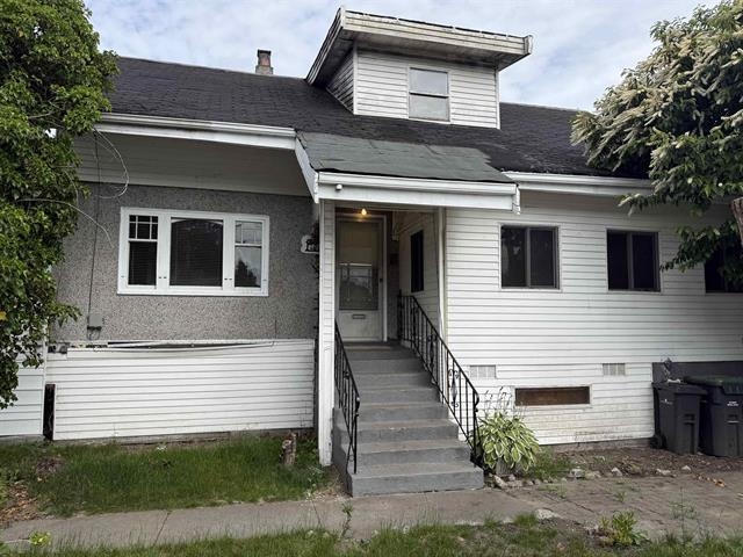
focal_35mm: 24
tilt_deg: +4.3
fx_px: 515
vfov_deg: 56.8
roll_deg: +0.0
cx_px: 372
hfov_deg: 71.6
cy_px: 278
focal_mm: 6.76
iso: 80
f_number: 1.78
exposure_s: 1/3425
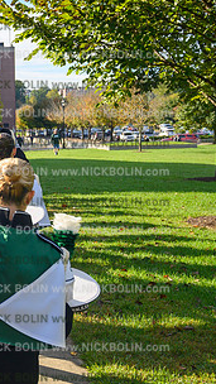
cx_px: -126
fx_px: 713
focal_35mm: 70
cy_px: 172
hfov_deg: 15.6
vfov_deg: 30.1
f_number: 5
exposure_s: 1/640
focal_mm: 35
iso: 200
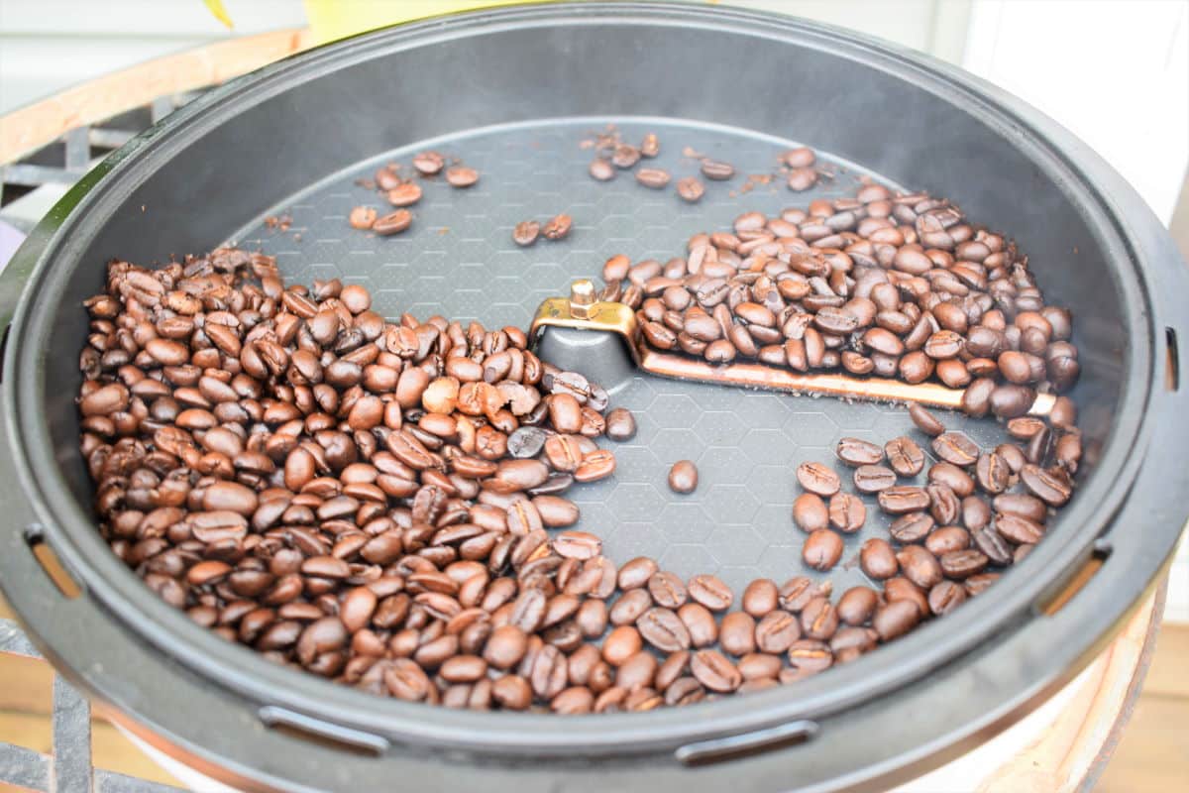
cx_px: 594
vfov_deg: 36.9
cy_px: 396
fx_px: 1189
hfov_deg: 53.1
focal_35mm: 36
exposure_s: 1/125
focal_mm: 24
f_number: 4
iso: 1250
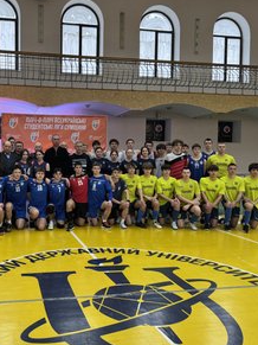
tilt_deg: -1.9
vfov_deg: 55.4
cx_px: 64
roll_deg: +0.0
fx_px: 328
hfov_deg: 41.6
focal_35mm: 33
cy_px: 172
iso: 160
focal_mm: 6.76
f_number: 1.78
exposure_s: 1/50
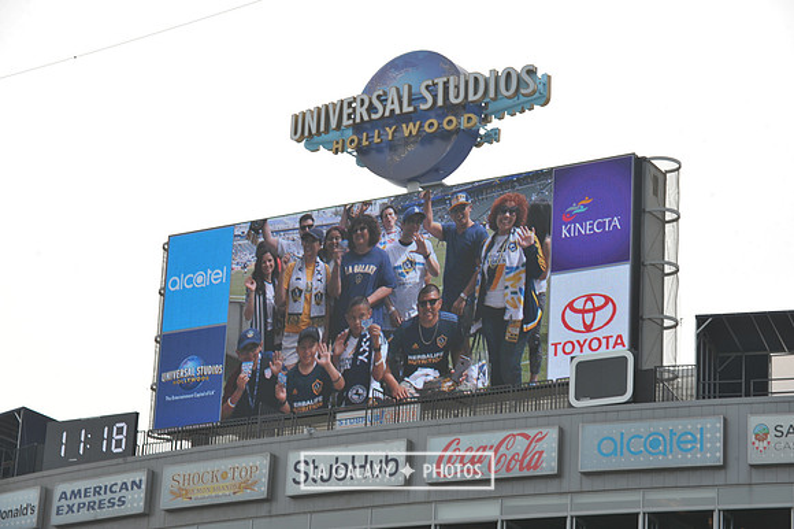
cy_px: 264
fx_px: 2425
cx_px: 397
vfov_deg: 12.4
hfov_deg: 18.6
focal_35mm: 110
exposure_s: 1/400
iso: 200
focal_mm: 110
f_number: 10
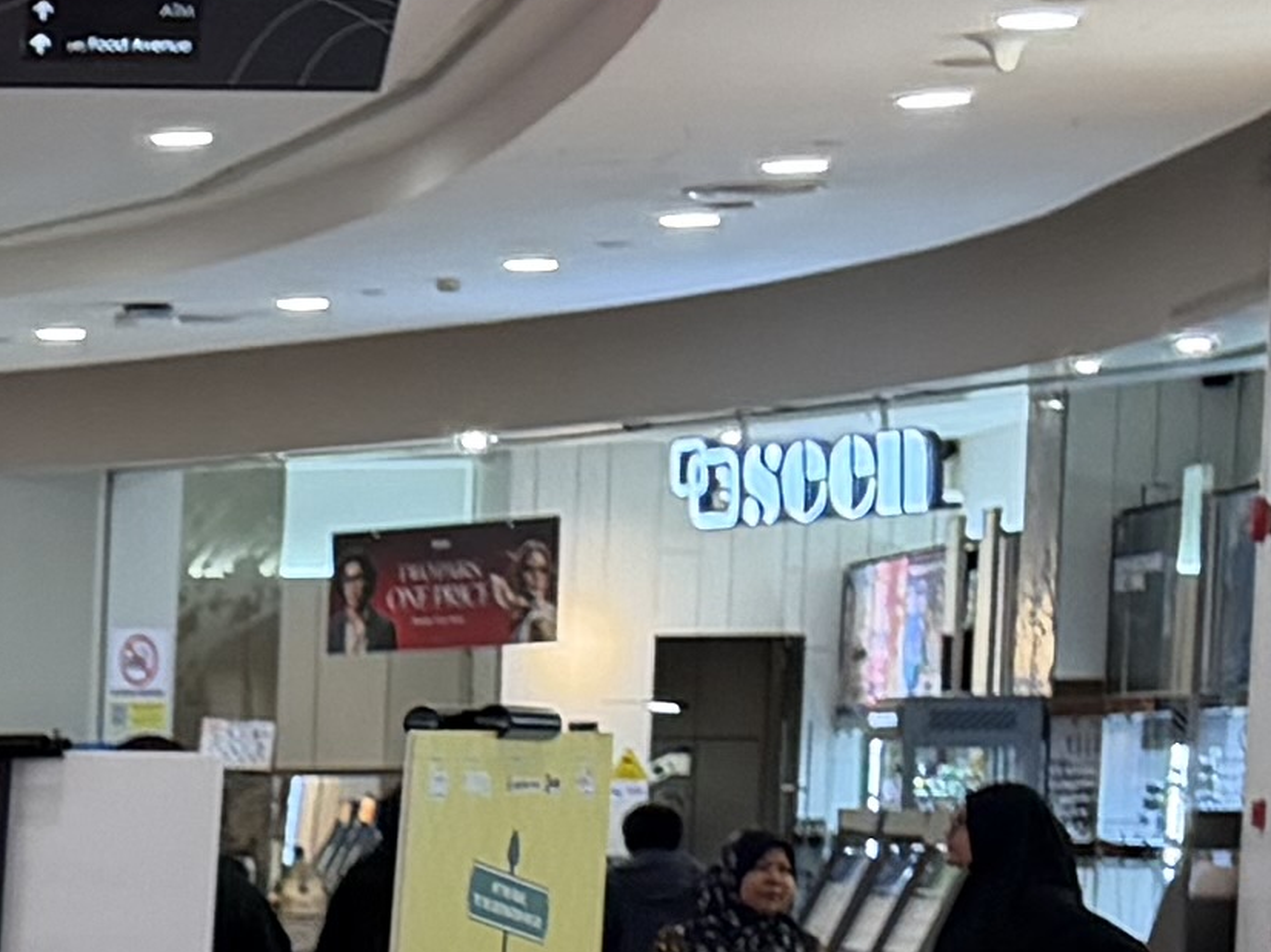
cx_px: -2259
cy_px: 1278
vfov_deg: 8.8
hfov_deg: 9.7
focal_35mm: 166
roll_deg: +0.4
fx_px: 6093
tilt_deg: -5.1
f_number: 1.78
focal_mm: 6.76
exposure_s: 1/100
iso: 160
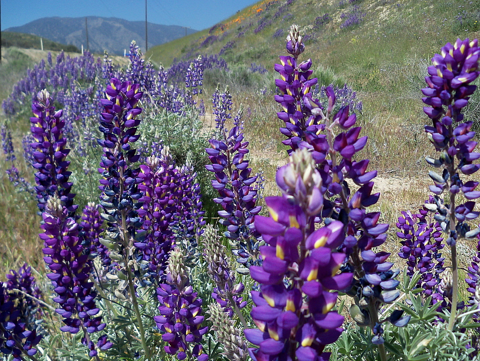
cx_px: 239
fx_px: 513
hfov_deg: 50.1
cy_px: 182
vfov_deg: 38.7
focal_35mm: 37
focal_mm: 6.2
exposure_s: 1/800
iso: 64
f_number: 3.5
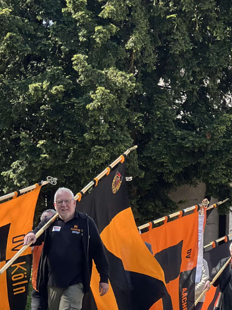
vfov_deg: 10.8
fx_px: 1645
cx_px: 144
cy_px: 155
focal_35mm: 184
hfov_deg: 8.1
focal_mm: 9
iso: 40
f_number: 2.8
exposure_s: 1/121
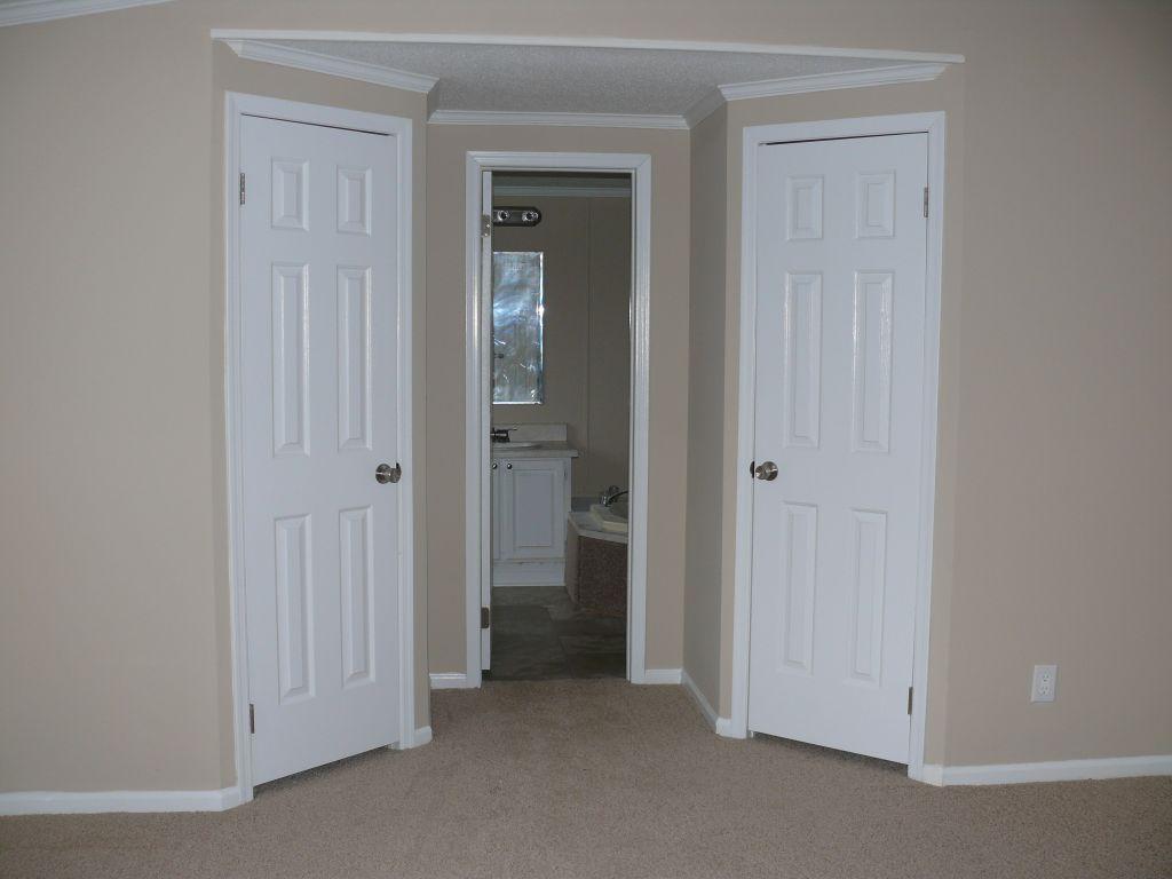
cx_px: 586
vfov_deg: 39.7
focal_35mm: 36
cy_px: 440
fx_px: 1219
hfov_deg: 51.4
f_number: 2.8
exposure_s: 1/30
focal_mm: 7.6
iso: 100
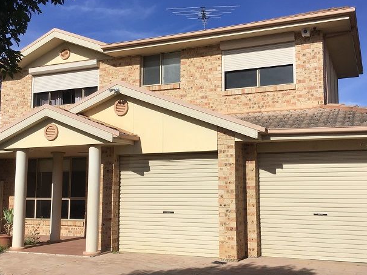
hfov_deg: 45.8
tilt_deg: +5.9
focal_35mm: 41
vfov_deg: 35.1
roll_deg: +1.0
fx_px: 435
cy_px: 135
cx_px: 183
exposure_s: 1/2632
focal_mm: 3.3
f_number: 2.4
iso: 25
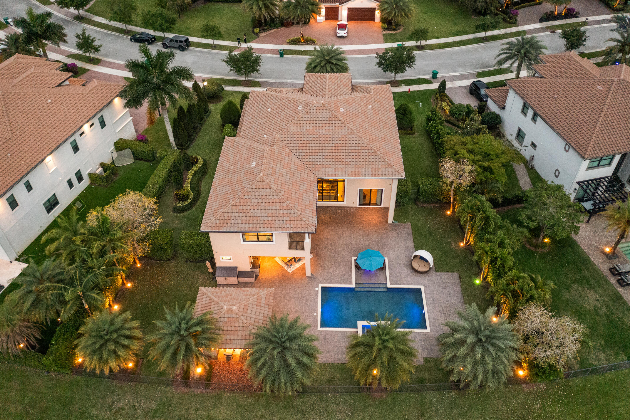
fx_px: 507
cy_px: 212
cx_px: 321
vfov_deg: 45.0
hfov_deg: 63.7
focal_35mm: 29
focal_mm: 10.26
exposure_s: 1/40
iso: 1600
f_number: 2.8
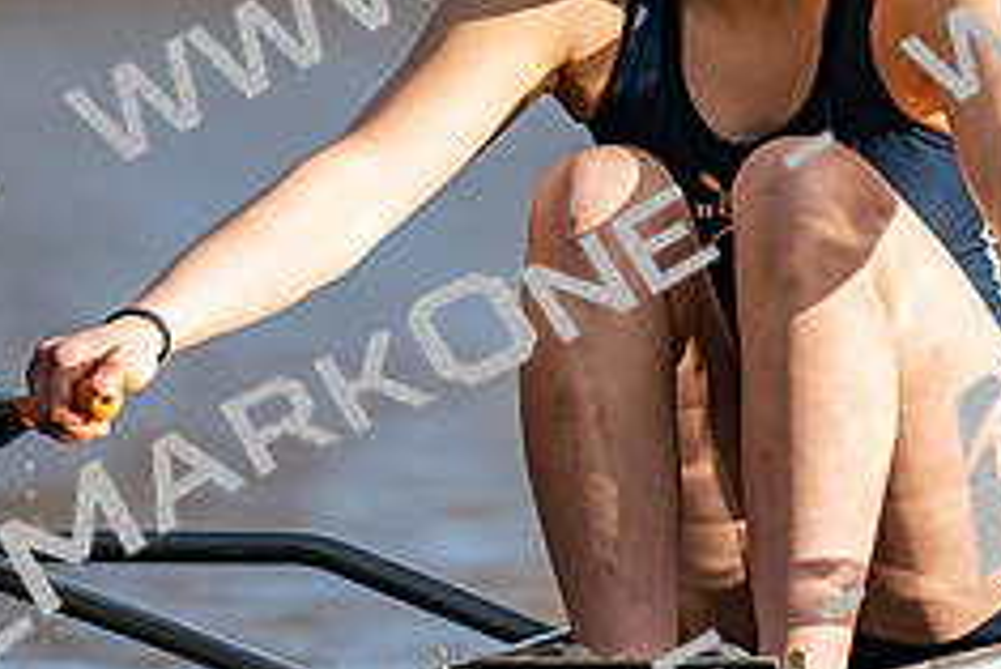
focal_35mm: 2223
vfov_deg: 0.6
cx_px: 592
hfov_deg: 0.9
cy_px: 173
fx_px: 61847
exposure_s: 1/2500
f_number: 4
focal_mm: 600
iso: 280
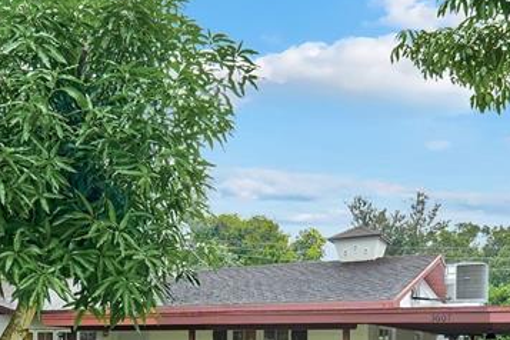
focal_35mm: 43
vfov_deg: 28.3
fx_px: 609
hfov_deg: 44.4
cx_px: 150
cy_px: 377
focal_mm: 10
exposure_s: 1/4
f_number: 9
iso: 250
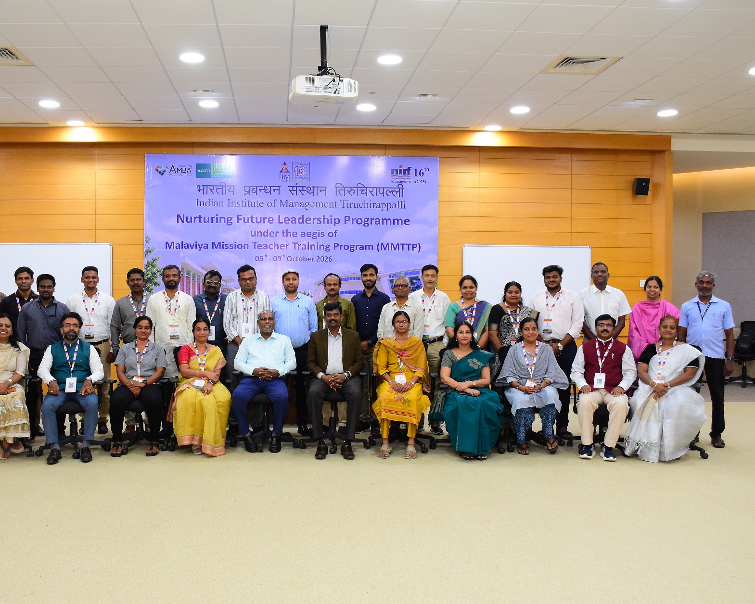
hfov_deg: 56.9
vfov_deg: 47.1
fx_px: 693
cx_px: 324
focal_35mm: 31
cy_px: 304
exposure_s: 1/60
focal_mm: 18
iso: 1250
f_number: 5.6
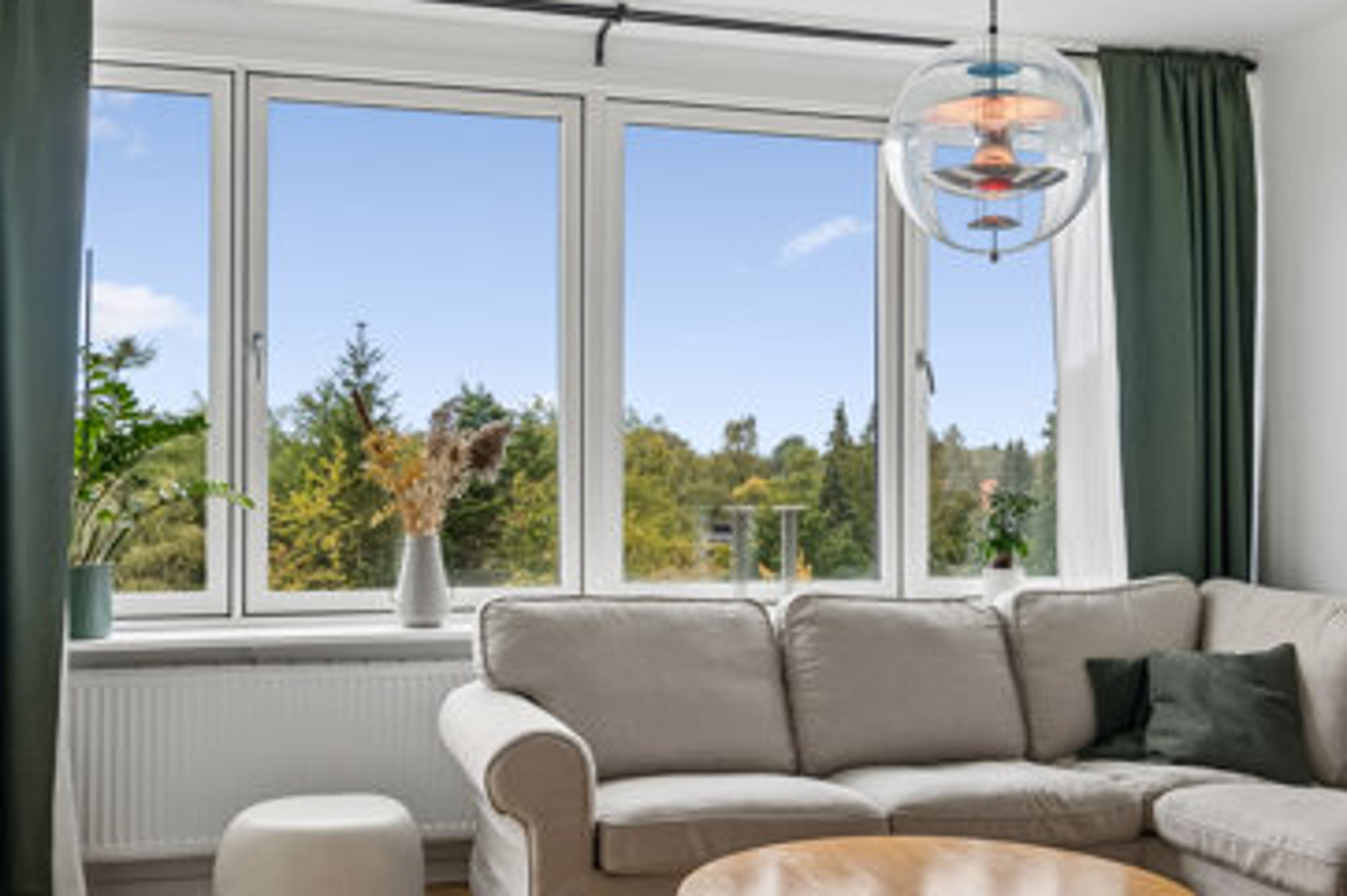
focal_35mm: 42
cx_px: 729
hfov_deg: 46.4
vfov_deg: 31.9
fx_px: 1571
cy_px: 459
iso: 800
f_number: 7.1
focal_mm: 19
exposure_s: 1/160
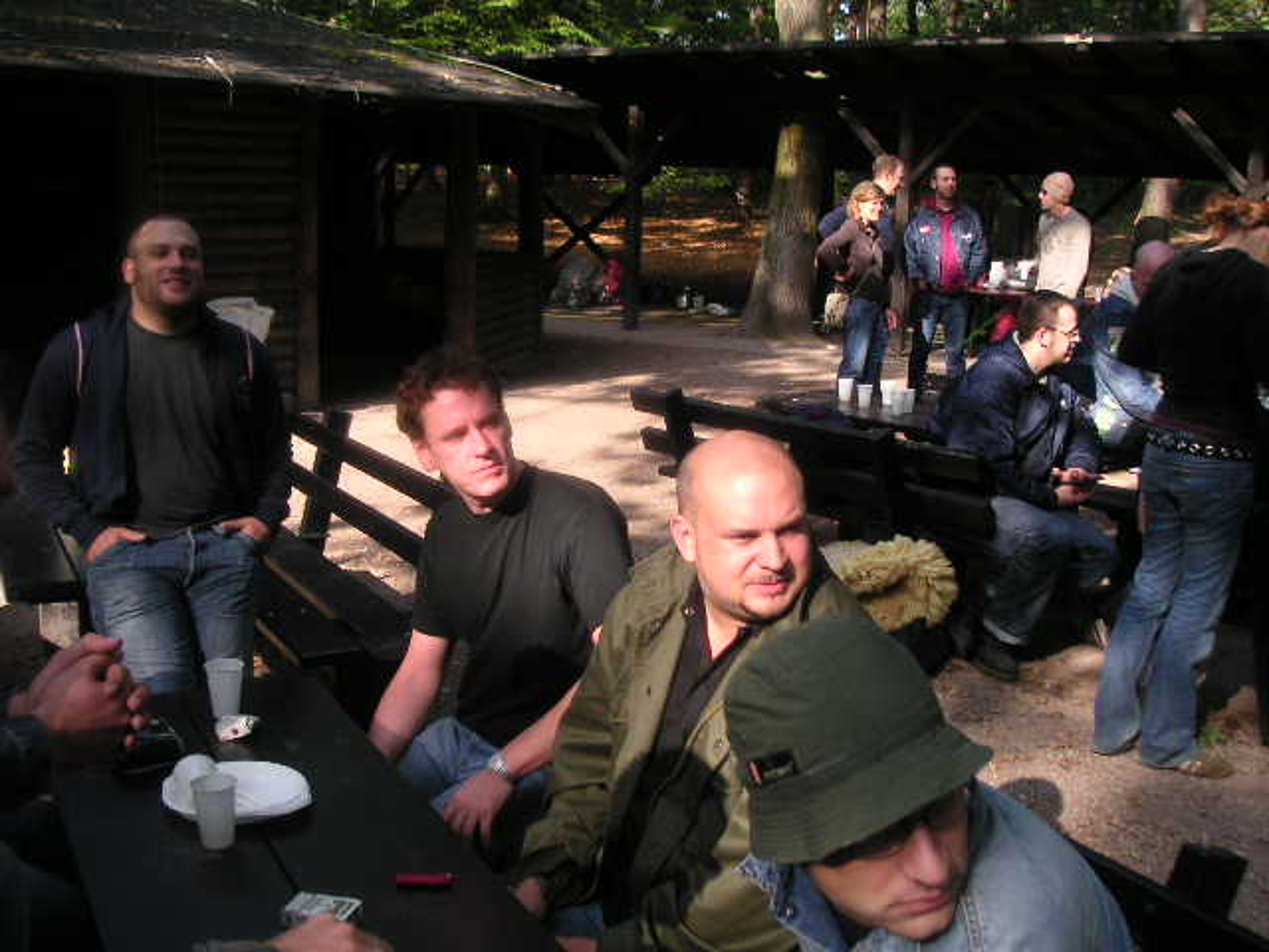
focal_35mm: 38
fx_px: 1393
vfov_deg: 37.7
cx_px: 634
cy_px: 476
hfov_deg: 49.0
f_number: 2.8
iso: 50
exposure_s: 1/125
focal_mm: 6
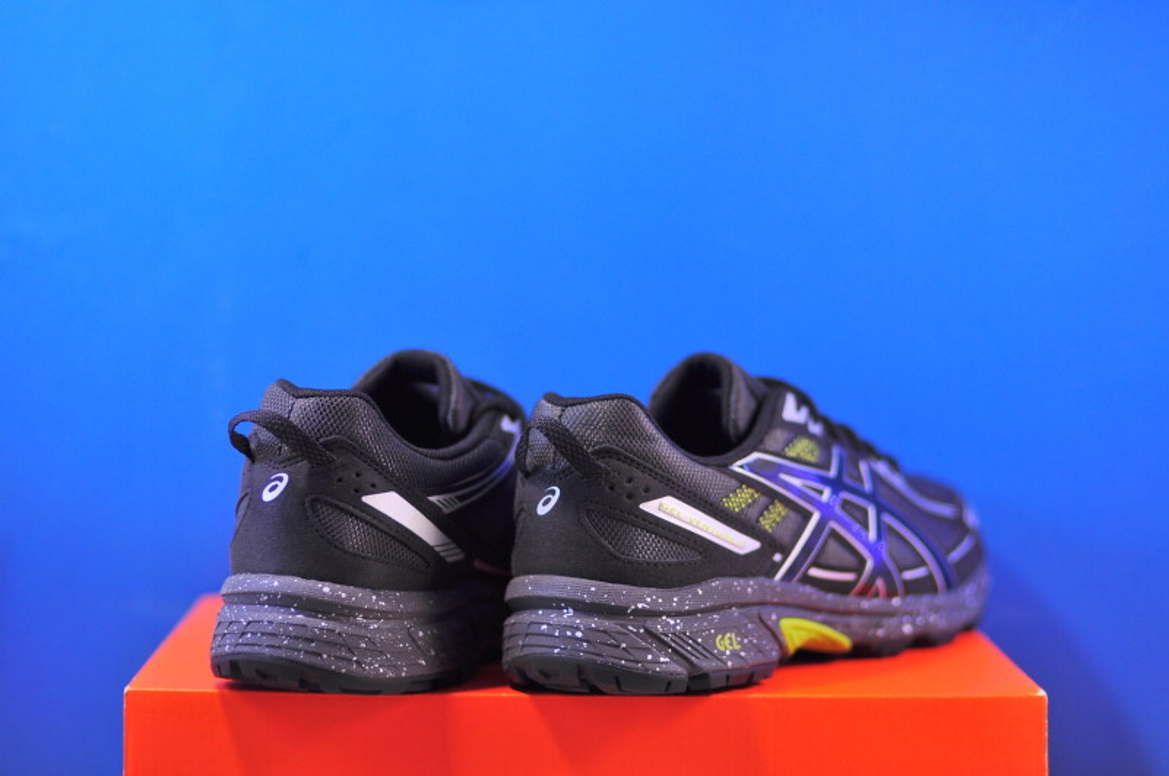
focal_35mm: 75
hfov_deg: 27.0
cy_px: 388
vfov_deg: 18.1
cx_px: 584
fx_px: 2432
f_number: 2
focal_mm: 50
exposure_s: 1/320
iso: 250
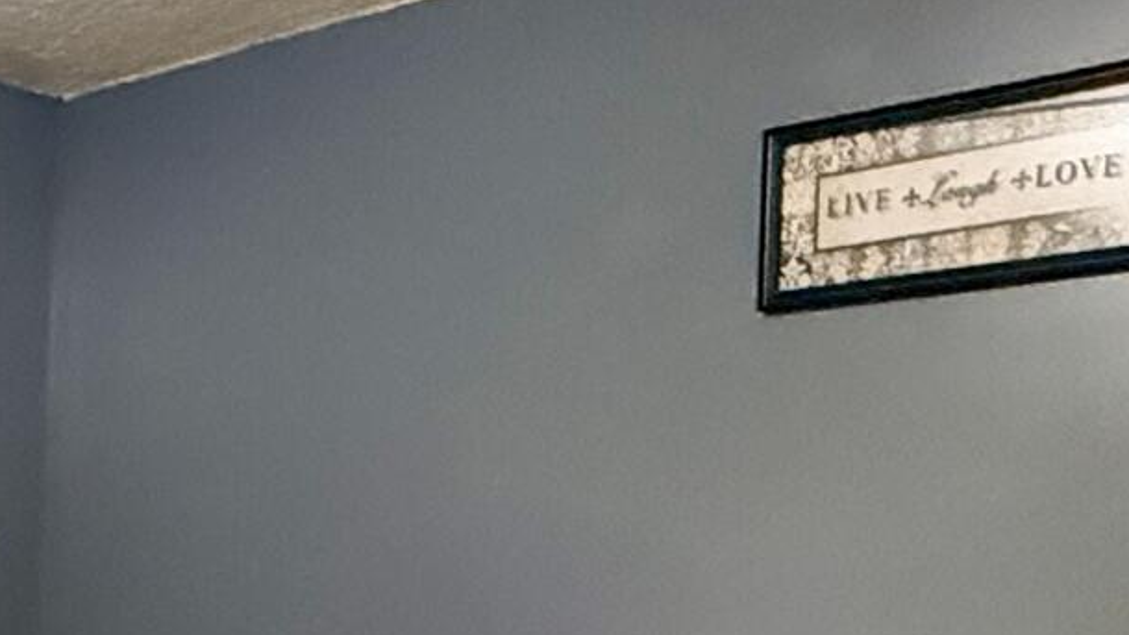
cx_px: -57
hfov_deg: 26.4
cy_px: 833
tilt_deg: -3.4
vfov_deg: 15.3
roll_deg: -2.0
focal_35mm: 75
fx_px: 2245
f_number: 2.2
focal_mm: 2.22
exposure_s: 1/60
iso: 1250
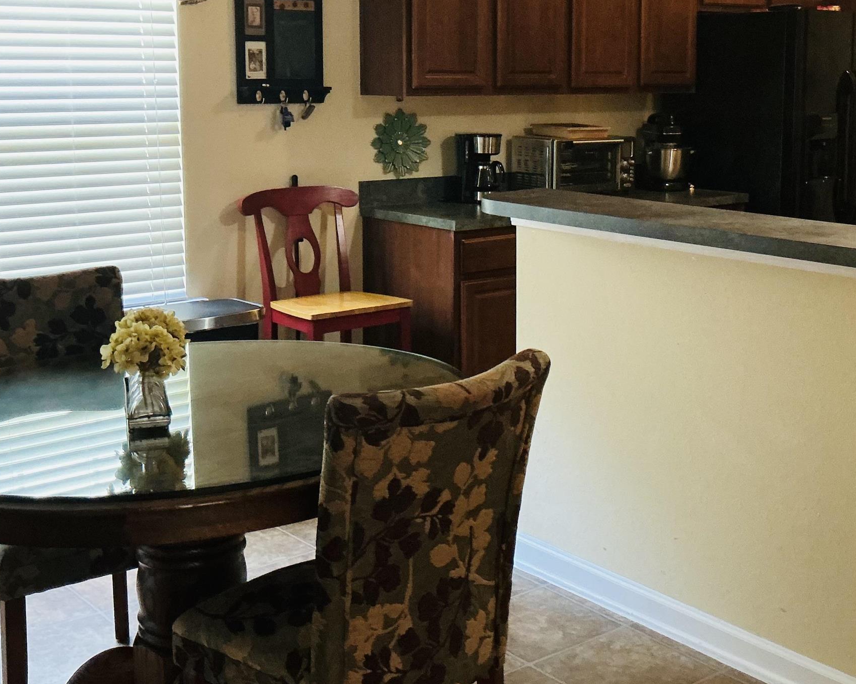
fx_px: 1292
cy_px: 199
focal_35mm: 51
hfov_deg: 36.5
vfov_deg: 29.4
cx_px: 523
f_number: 1.8
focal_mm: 3
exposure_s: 1/40
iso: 250
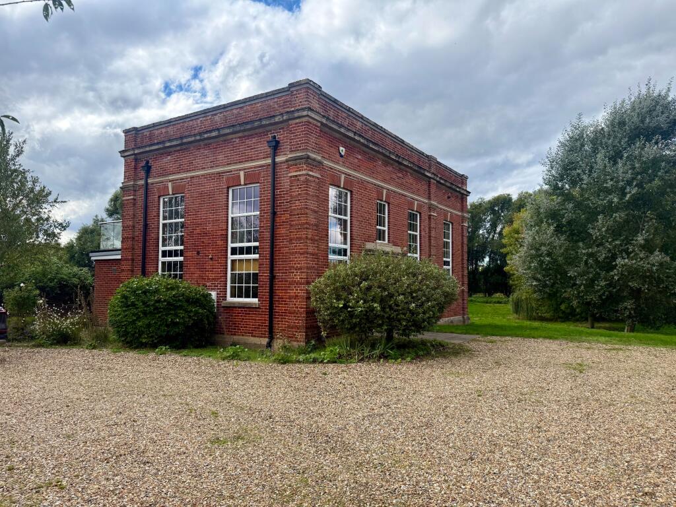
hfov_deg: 71.6
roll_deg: -0.3
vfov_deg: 56.8
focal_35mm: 24
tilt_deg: +4.9
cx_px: 338
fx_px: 469
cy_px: 254
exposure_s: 1/4673
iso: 100
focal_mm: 6.76
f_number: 1.78
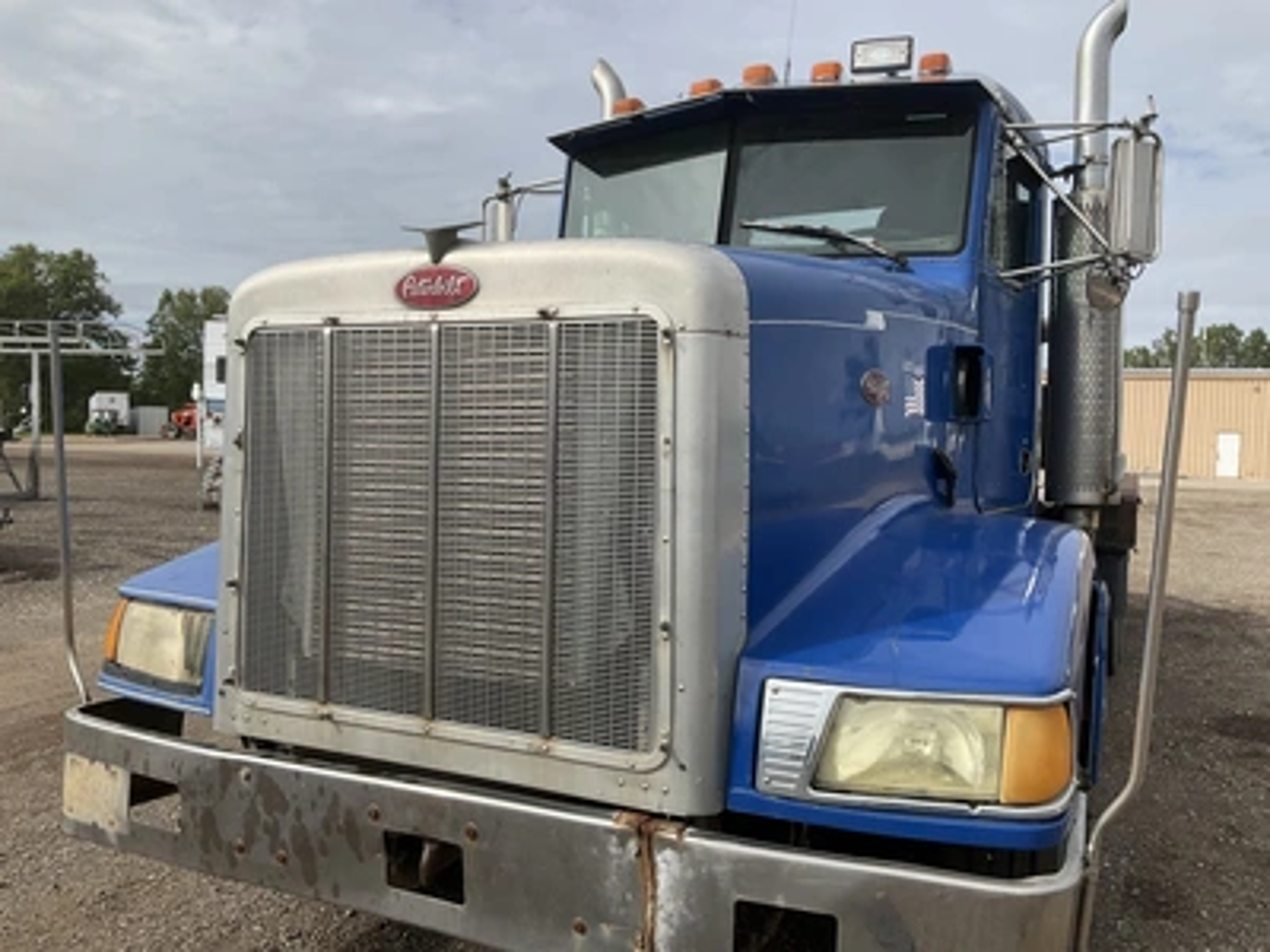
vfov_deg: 48.2
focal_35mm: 29
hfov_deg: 61.7
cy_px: 476
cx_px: 635
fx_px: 1064
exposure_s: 1/1848
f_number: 1.8
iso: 25
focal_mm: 3
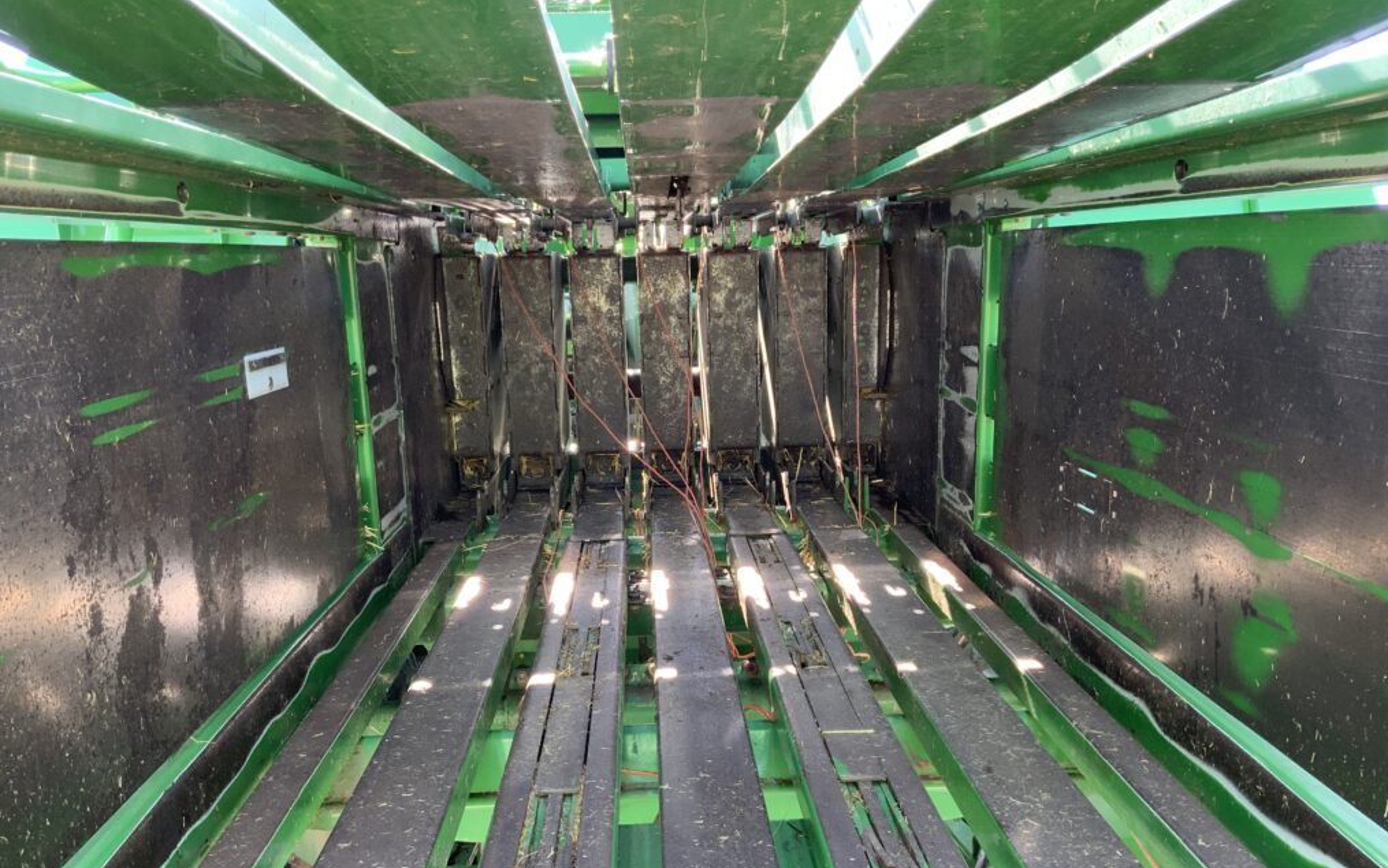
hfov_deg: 61.2
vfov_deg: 40.4
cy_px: 524
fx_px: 1173
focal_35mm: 31
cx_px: 689
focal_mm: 3
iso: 64
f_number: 1.8
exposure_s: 1/79
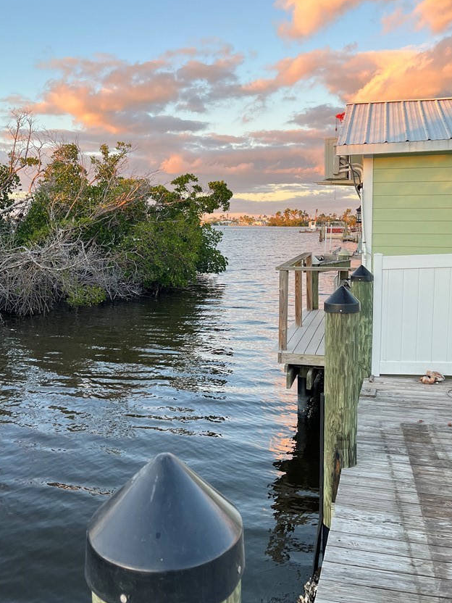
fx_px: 557
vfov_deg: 56.8
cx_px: 214
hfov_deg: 44.1
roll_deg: +0.5
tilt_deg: -7.3
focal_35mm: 32
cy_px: 291
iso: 80
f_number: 1.6
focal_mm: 5.1
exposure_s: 1/122
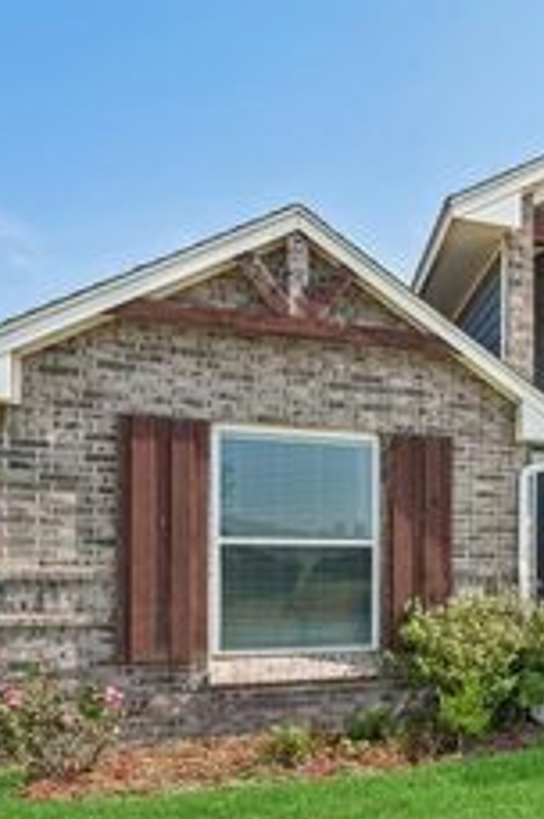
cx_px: 730
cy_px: 560
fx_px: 796
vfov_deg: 53.2
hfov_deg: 29.4
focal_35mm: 35
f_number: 8
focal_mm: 16
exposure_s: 1/500
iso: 200
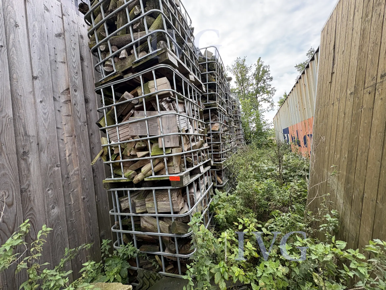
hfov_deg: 102.1
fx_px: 156
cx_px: 193
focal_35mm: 14
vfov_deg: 85.7
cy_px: 145
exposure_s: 1/99
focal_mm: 2.22
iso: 40
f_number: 2.2
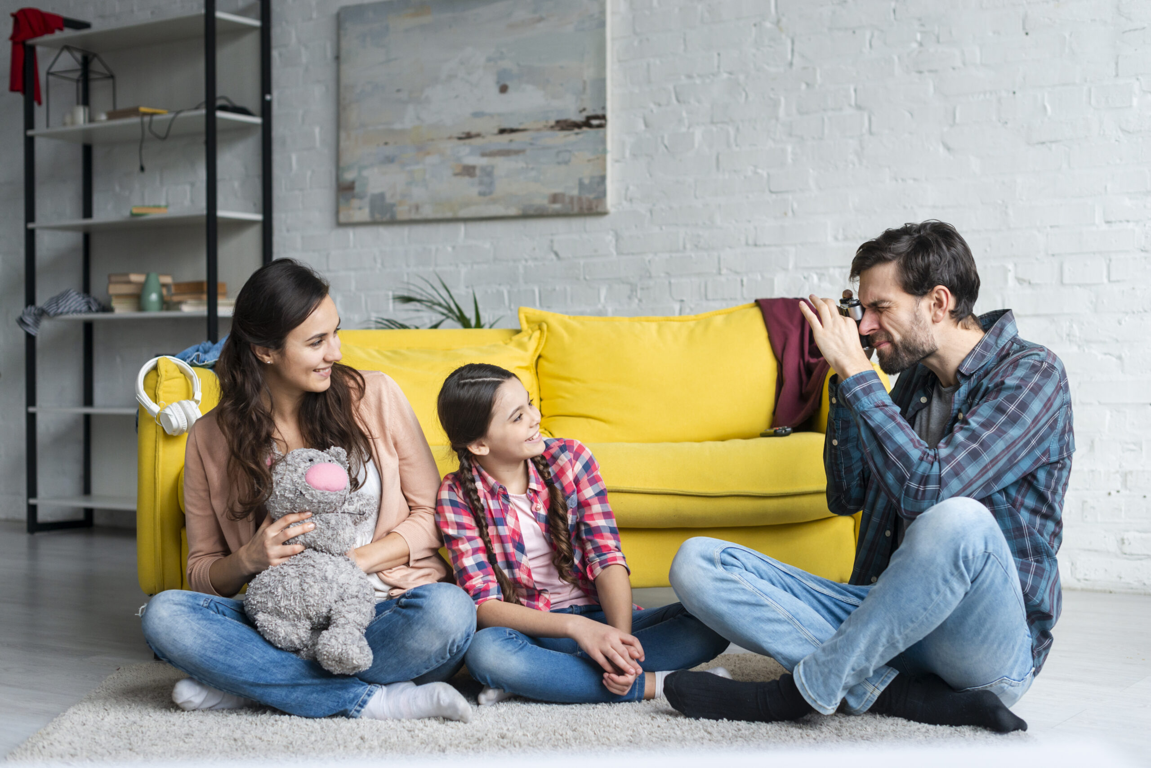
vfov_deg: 27.0
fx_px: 1599
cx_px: 576
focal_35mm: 50
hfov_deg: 39.6
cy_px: 384
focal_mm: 50
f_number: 3.2
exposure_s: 1/125
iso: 500
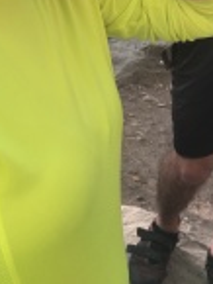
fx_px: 598
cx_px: 94
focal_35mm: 73
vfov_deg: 25.5
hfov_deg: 20.2
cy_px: 8
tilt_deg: -22.3
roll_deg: -1.6
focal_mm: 4.15
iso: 25
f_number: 2.2
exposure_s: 1/122
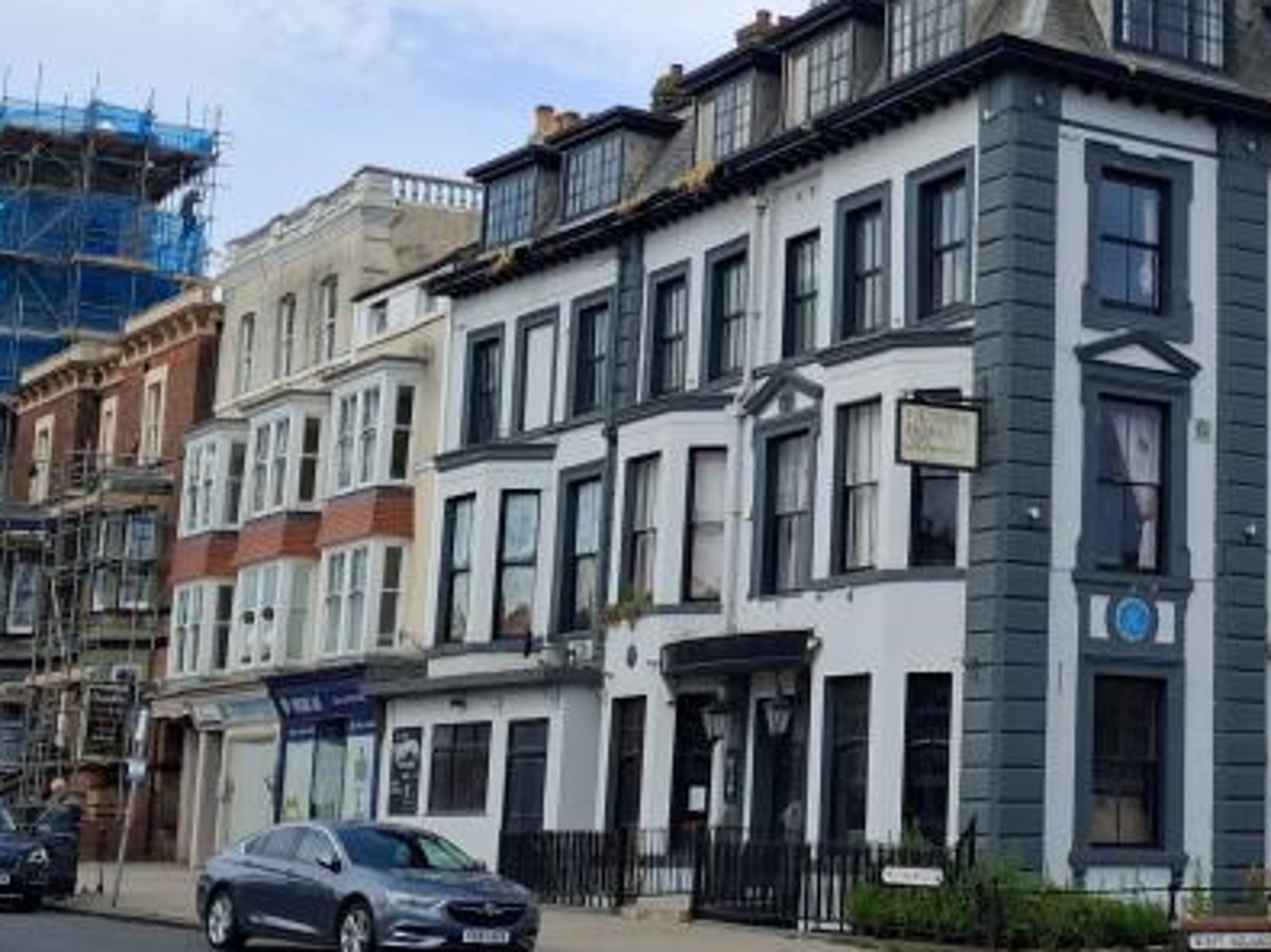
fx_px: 2569
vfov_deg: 20.9
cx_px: 1110
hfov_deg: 26.9
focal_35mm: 70
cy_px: 315
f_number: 1.8
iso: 20
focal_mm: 4
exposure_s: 1/628
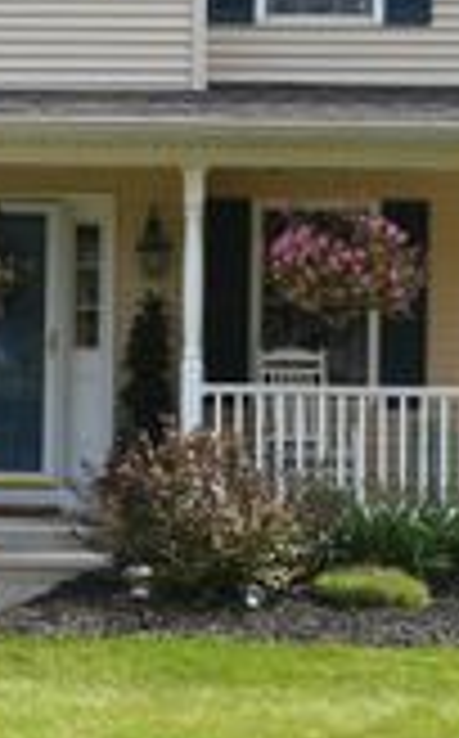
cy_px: 317
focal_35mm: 84
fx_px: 1687
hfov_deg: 15.4
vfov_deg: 24.7
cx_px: 122
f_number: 9
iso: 100
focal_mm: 18
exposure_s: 1/100
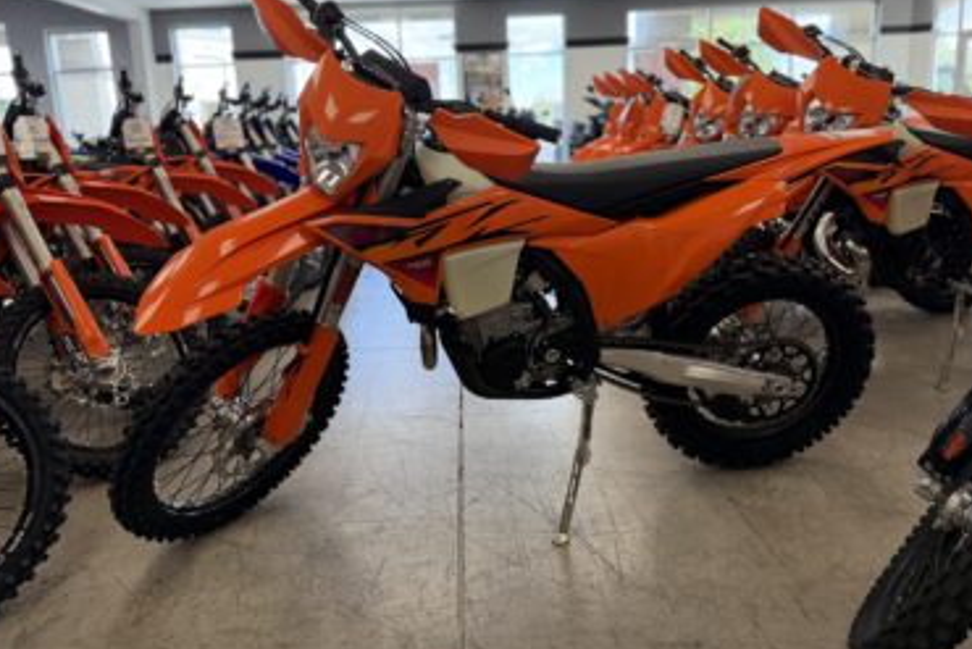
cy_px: 276
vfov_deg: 47.8
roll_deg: +2.5
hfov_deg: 67.4
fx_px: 729
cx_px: 489
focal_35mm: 27
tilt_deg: -12.0
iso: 200
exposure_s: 1/215
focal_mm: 6.76
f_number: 1.78
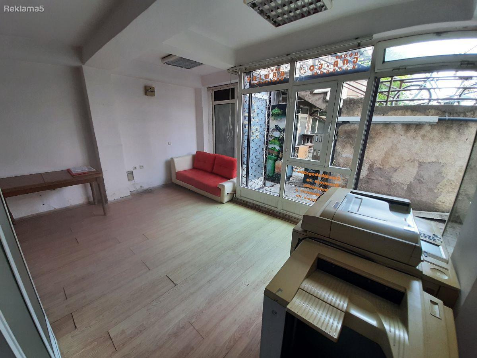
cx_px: 238
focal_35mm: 13
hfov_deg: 106.2
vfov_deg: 89.9
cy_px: 179
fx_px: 179
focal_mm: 1.42
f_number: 2.2
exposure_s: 1/50
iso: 50
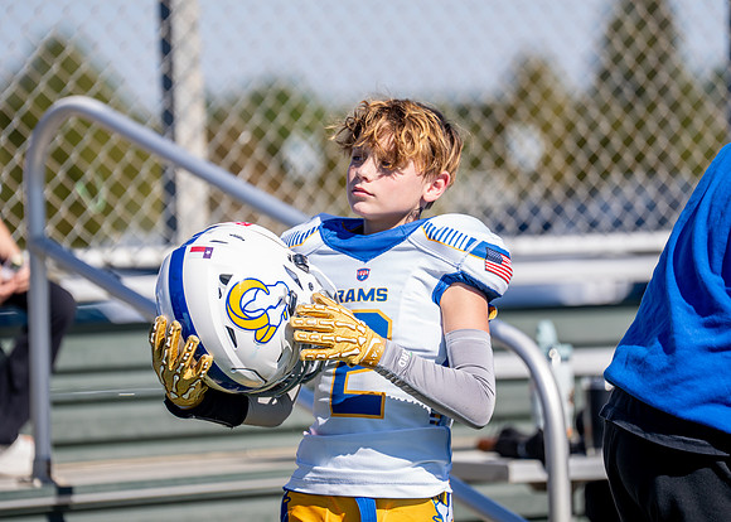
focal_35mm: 230
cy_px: 255
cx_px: 363
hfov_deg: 8.8
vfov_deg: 6.3
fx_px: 4771
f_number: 2.8
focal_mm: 200
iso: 100
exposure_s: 1/1250
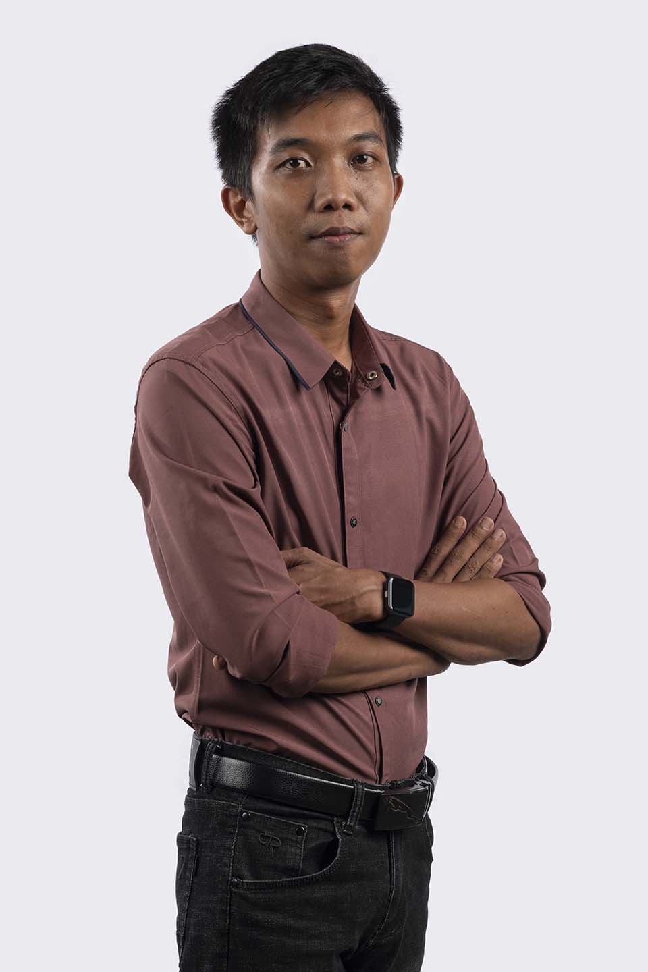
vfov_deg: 19.5
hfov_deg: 13.0
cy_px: 486
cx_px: 324
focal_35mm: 105
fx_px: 2835
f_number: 10
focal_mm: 105
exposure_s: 1/250
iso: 100
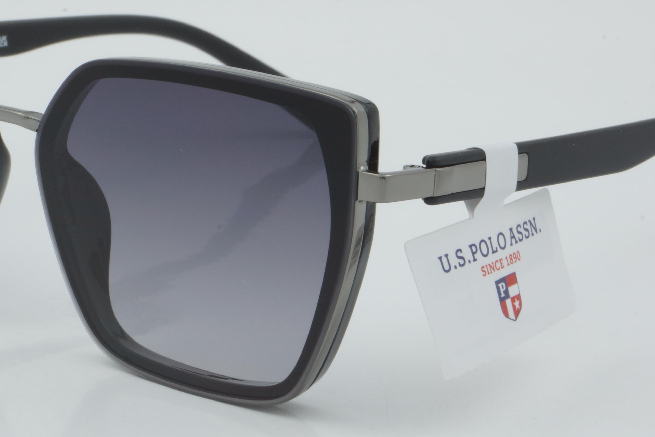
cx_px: 251
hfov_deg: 17.6
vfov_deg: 11.8
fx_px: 2110
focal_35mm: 116
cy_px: 200
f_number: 29
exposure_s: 1/4
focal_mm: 50
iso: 100
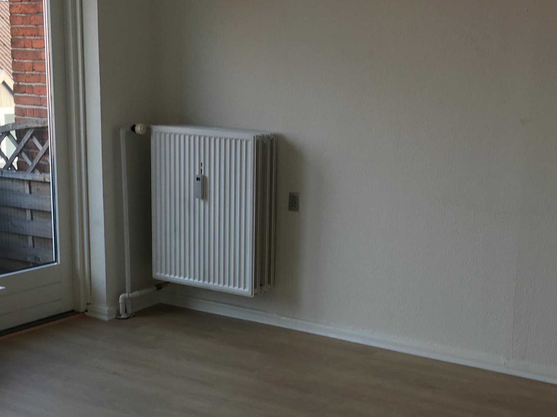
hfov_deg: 33.2
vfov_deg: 25.2
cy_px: 253
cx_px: 302
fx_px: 933
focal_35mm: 58
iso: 25
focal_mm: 4.15
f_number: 2.2
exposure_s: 1/50
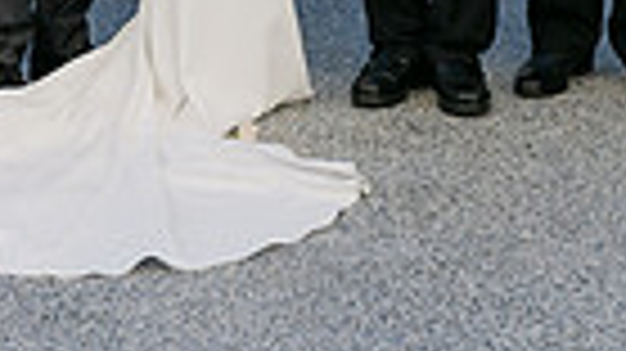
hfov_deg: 13.6
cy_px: -287
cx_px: 151
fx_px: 2621
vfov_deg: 7.4
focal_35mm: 158
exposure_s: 1/800
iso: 100
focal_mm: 35
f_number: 4
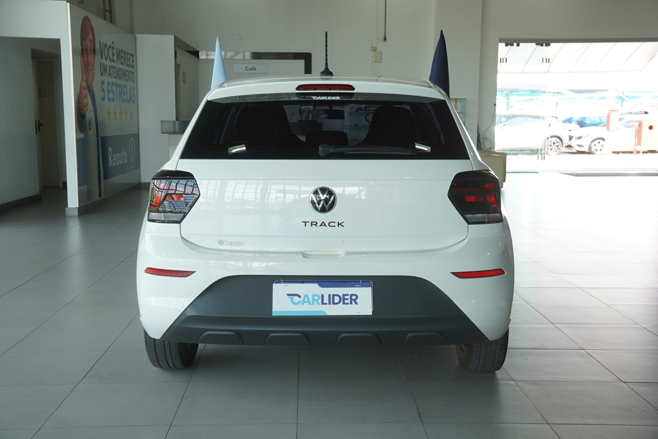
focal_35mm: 42
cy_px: 220
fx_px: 768
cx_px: 329
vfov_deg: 31.9
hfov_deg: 46.4
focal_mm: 28
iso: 200
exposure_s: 1/100
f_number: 4
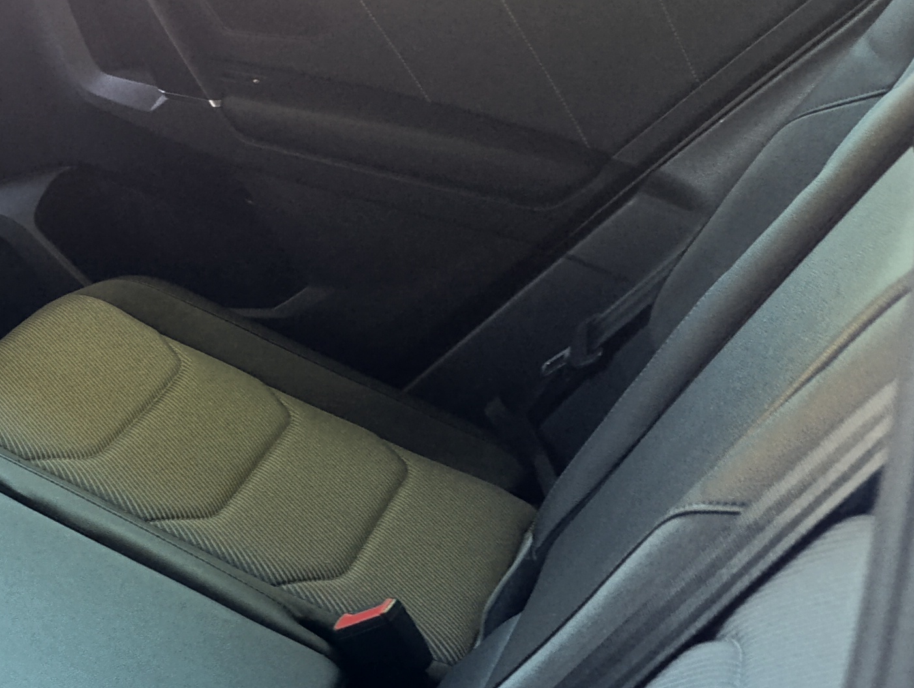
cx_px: -334
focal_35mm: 67
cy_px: 520
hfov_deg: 24.5
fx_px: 1772
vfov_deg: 21.8
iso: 1250
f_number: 1.7
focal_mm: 6.11
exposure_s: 1/50
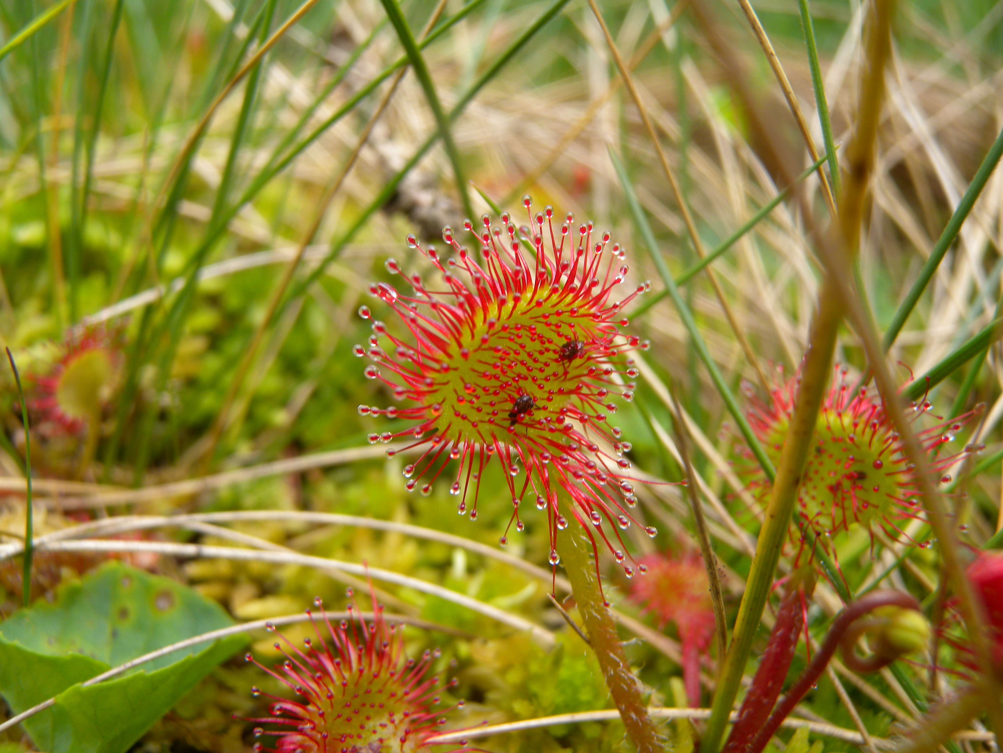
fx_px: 811
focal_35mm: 28
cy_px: 376
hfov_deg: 63.4
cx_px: 502
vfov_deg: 49.7
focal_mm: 6
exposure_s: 1/115
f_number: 4.1
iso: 64
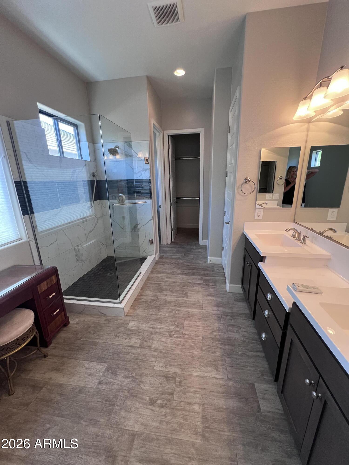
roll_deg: +1.2
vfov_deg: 106.2
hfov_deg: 89.9
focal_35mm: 13
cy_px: 232
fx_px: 175
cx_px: 174
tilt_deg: -15.7
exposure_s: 1/120
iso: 250
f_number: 1.8
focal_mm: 1.57
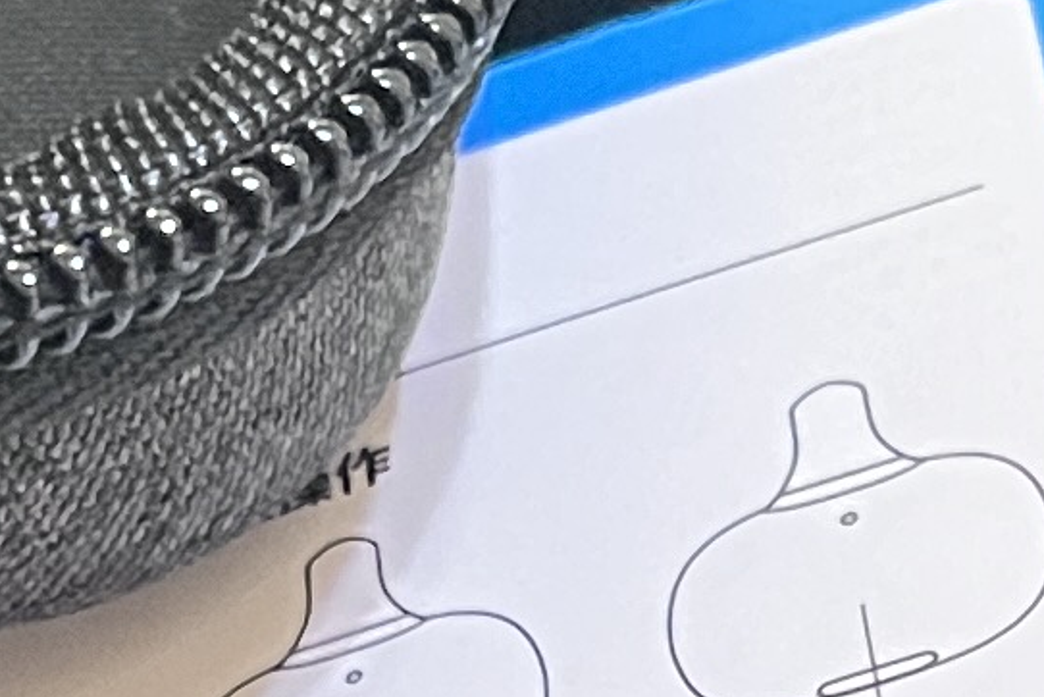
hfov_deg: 10.2
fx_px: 5832
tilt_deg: -49.3
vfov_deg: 6.8
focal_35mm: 201
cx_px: 595
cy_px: 951
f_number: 1.6
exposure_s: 1/33
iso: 640
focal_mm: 5.1
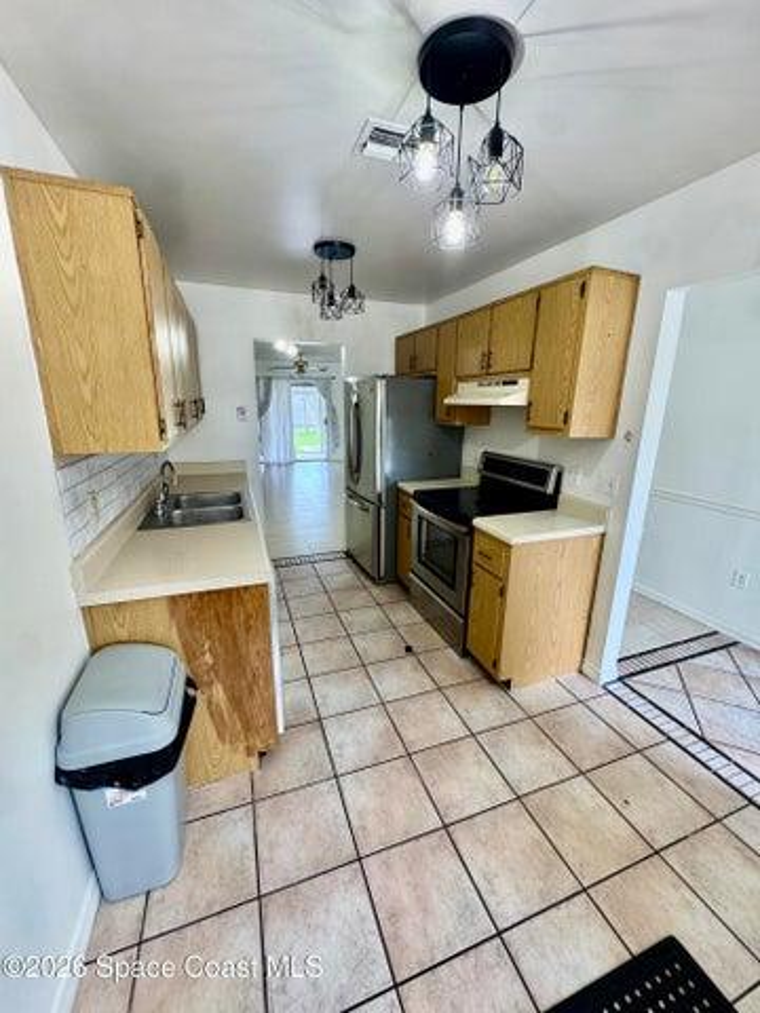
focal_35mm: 14
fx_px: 410
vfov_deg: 102.1
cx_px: 380
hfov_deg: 85.7
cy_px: 506
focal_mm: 2.22
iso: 250
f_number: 2.2
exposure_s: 1/120
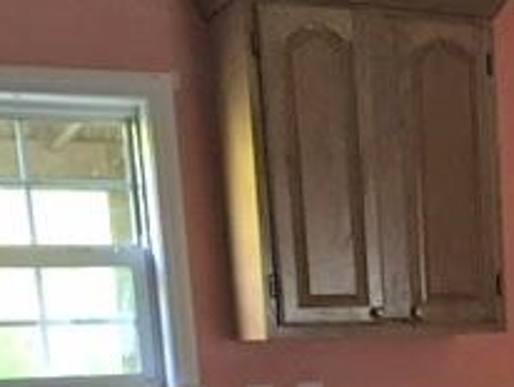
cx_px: 649
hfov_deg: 20.1
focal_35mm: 90
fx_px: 1338
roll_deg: +1.6
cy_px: 534
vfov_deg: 15.5
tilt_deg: -5.8
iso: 80
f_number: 2.2
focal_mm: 4.15
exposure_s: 1/8
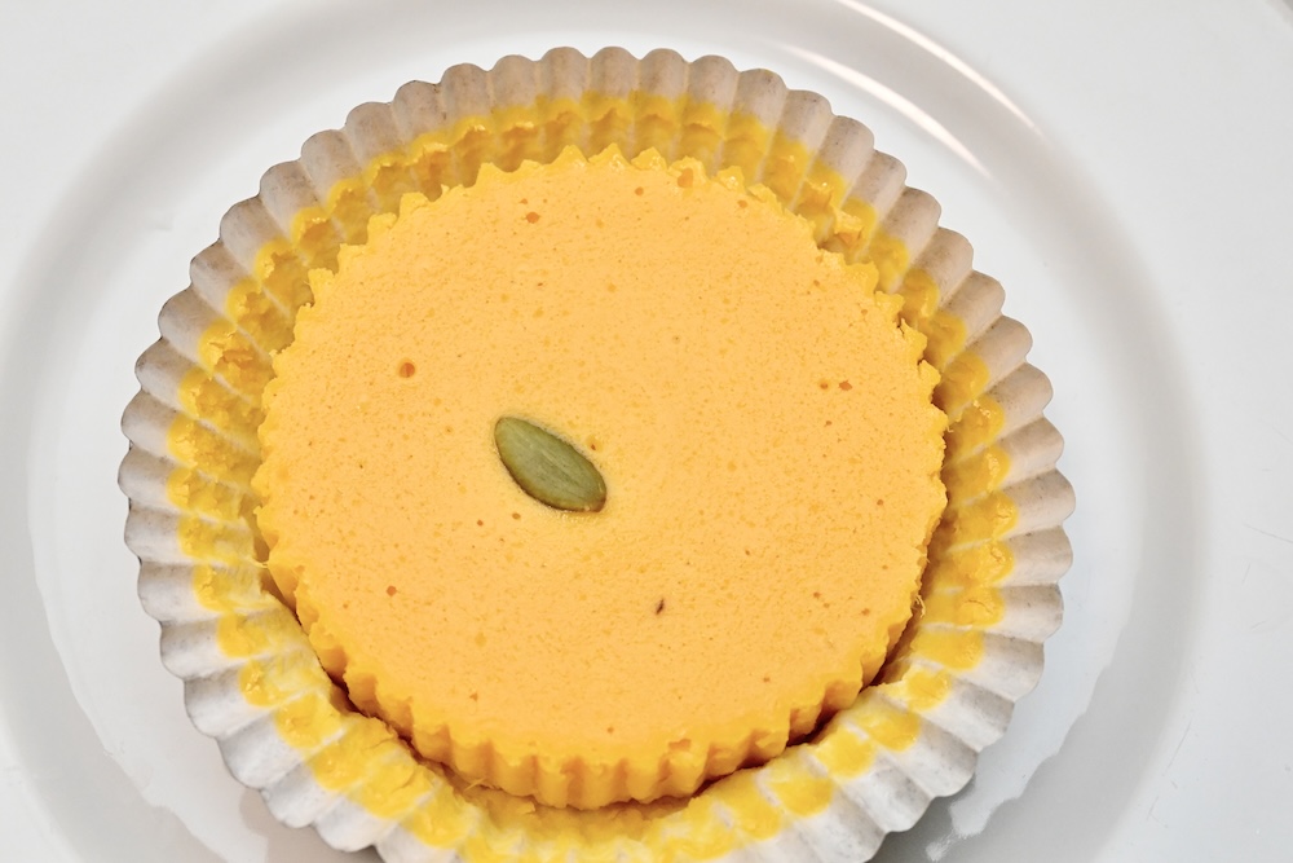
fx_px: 2155
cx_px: 646
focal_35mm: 60
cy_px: 432
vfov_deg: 22.6
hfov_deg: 33.4
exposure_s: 1/160
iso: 6400
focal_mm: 60
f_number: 13
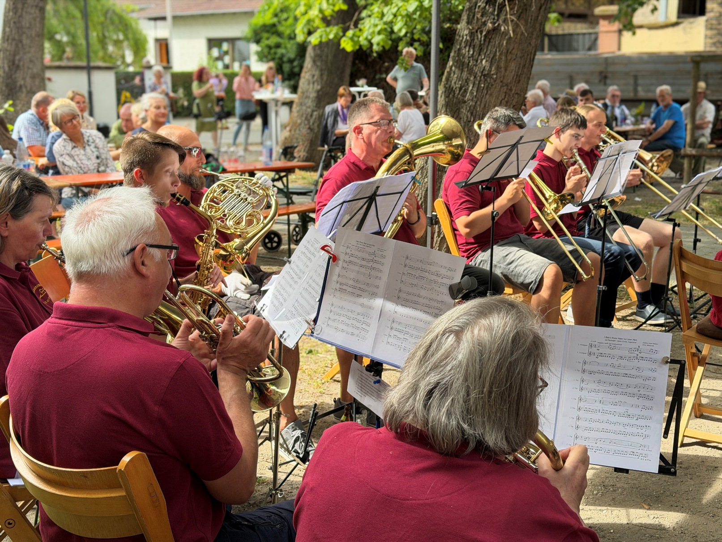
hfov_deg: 39.7
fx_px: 1001
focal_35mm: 48
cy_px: 271
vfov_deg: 30.3
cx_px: 361
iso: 64
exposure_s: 1/625
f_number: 1.78
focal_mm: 6.76
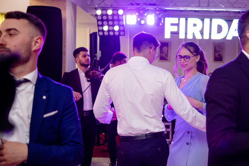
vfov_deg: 27.5
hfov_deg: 39.7
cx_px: 174
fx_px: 339
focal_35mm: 49
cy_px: 80
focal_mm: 23
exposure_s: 1/200
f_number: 1.4
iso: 1000
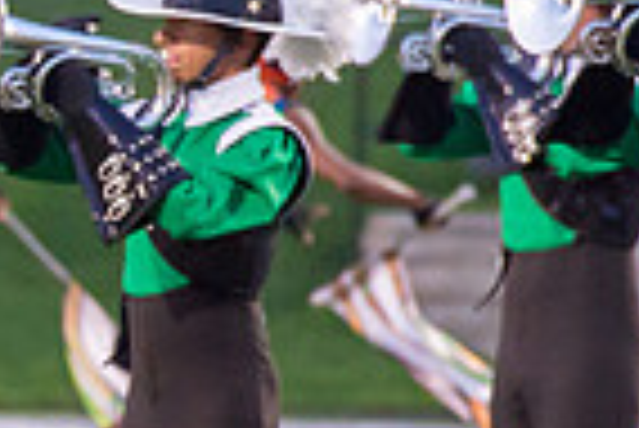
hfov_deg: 1.9
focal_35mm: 1056
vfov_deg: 1.3
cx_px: -464
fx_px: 18763
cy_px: 290
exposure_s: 1/500
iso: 3200
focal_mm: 200
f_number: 5
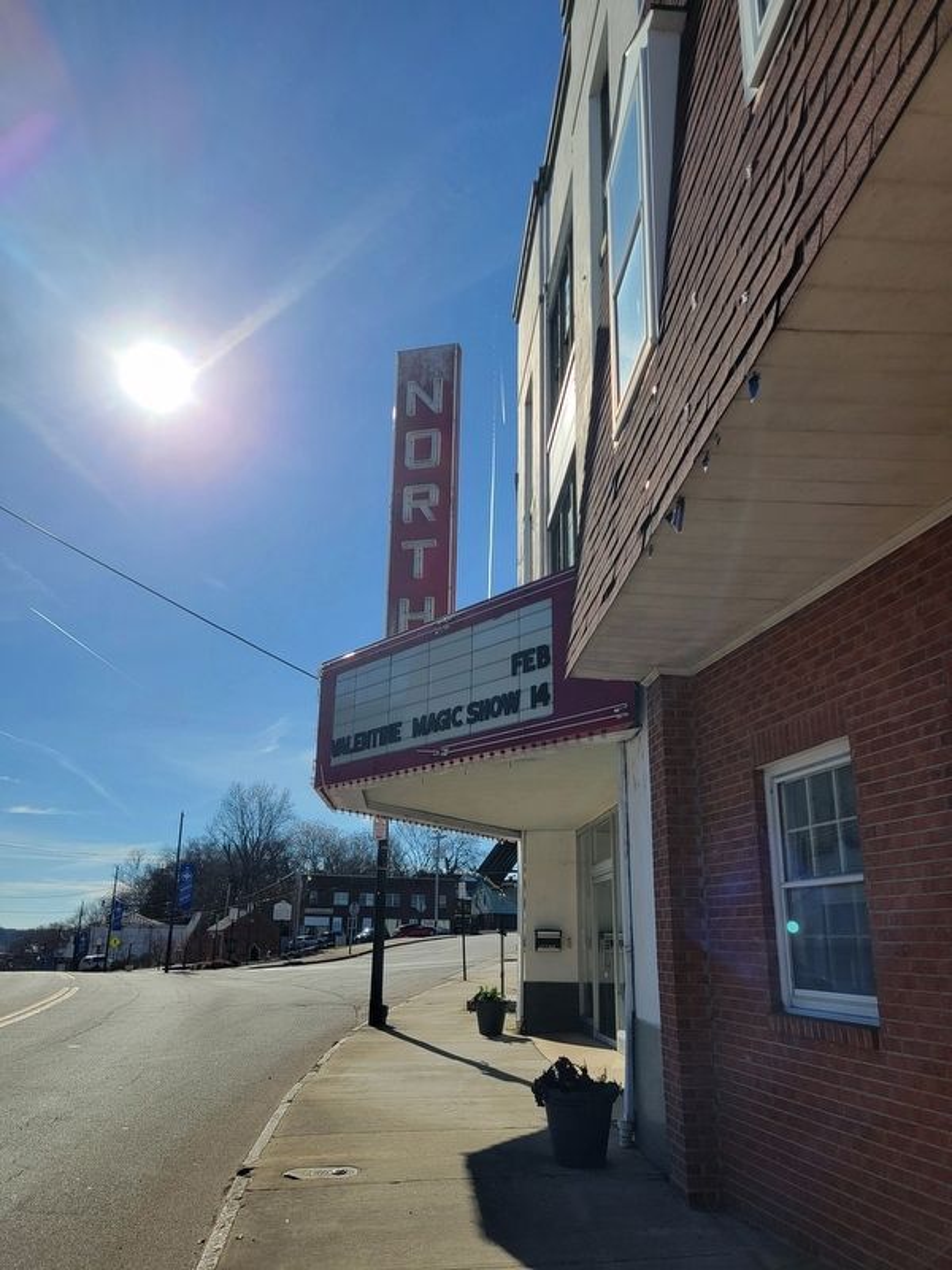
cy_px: 635
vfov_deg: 67.3
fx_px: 953
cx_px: 476
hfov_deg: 53.1
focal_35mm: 26
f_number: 1.8
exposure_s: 1/5048
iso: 40
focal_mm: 5.4
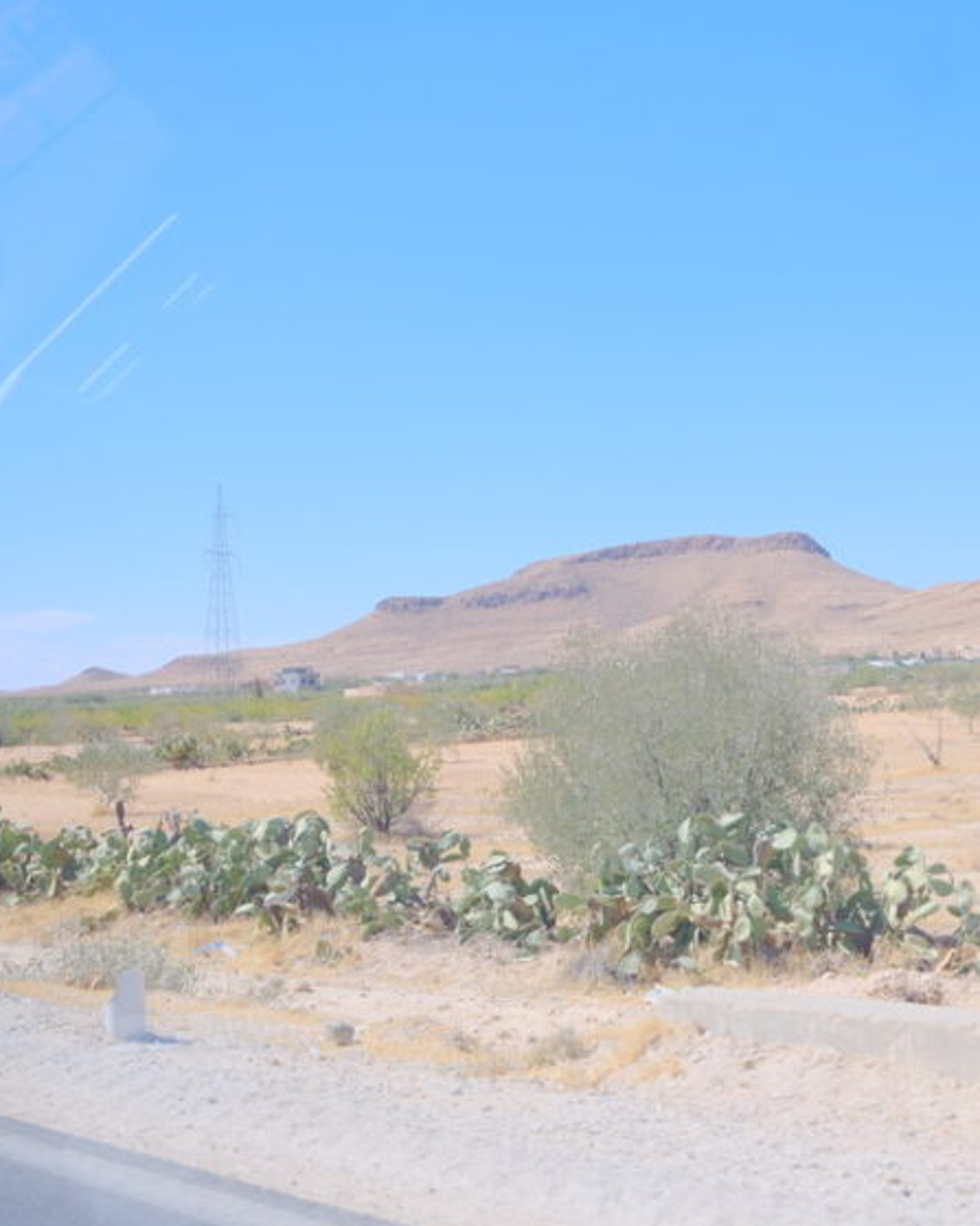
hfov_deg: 29.0
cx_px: 789
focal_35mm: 51
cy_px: 613
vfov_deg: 36.7
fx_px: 1850
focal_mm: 24
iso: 640
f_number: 4.5
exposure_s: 1/1400
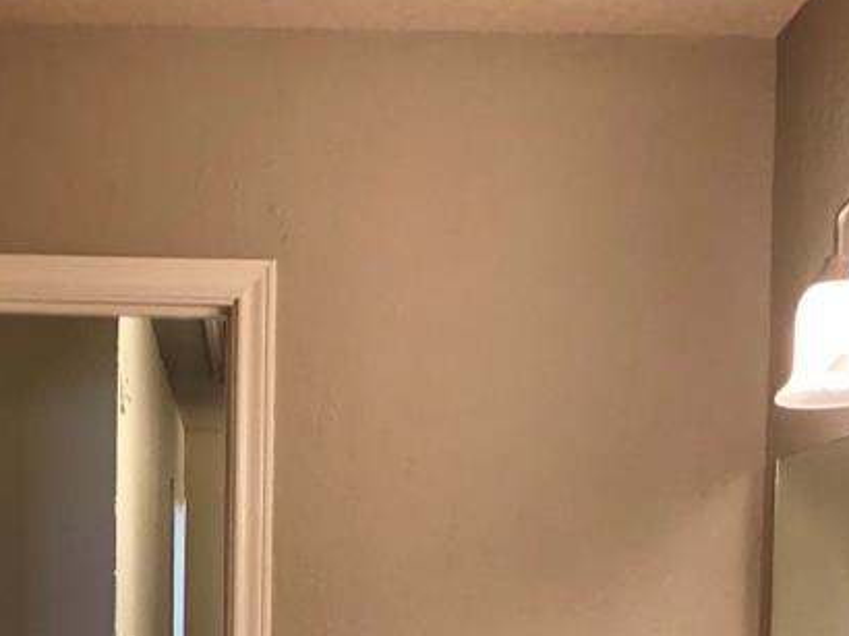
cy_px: 735
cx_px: 261
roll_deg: -0.4
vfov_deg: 19.9
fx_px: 1716
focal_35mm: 70
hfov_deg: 27.6
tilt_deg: -2.3
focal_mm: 4
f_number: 1.8
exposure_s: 1/60
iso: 400
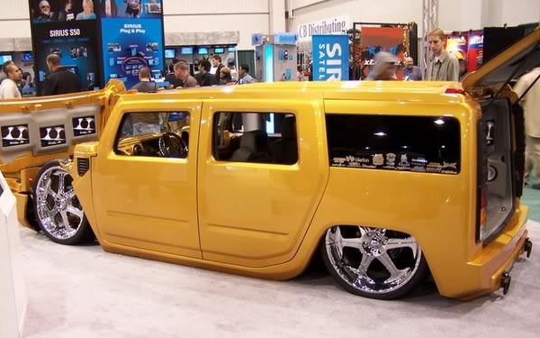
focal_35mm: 43
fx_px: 633
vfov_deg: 29.8
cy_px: 203
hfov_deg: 46.2
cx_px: 253
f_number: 2.8
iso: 80
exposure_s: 1/8
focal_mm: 6.3
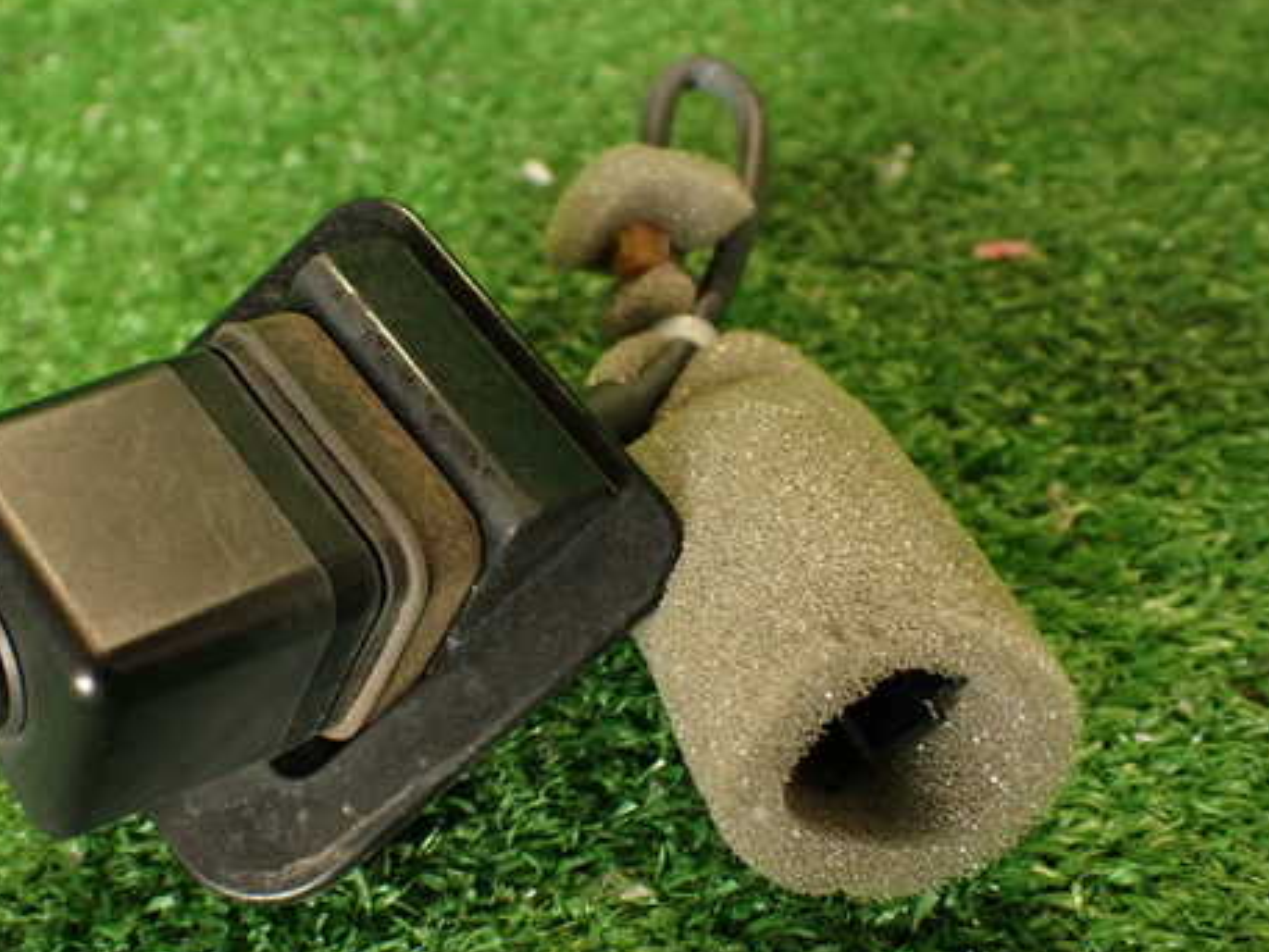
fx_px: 1540
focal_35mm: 42
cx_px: 458
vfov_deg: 34.3
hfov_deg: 44.3
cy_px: 522
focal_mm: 5.79
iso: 250
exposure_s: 1/30
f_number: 2.4
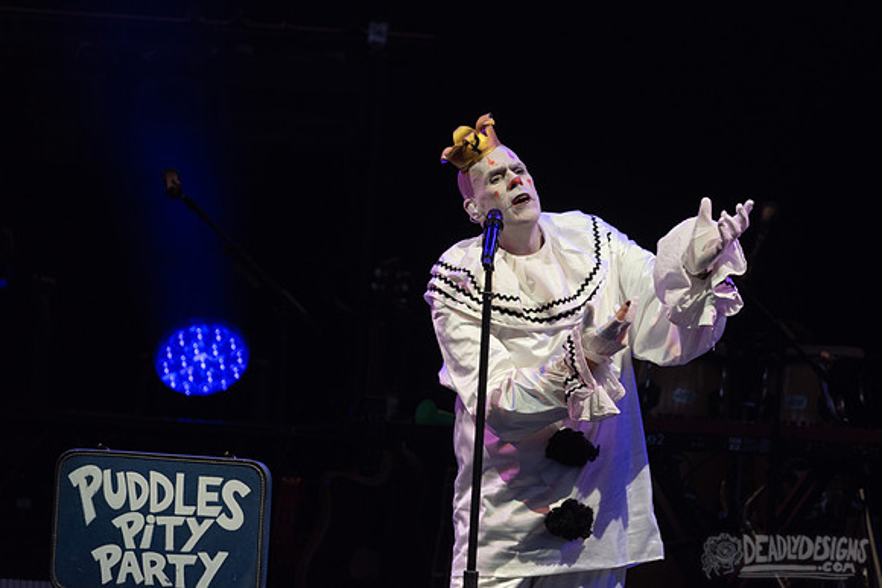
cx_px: 525
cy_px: 224
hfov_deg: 2.8
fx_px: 18224
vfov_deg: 1.9
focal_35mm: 744
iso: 1000
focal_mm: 600
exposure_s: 1/500
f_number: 6.3
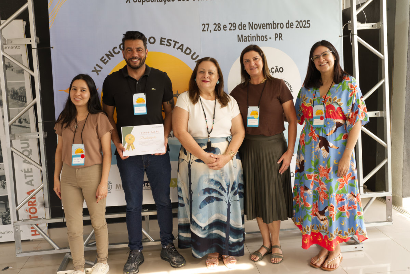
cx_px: 205
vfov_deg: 37.9
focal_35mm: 35
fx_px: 399
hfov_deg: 54.4
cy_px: 137
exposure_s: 1/80
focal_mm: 35
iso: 400
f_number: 5.6
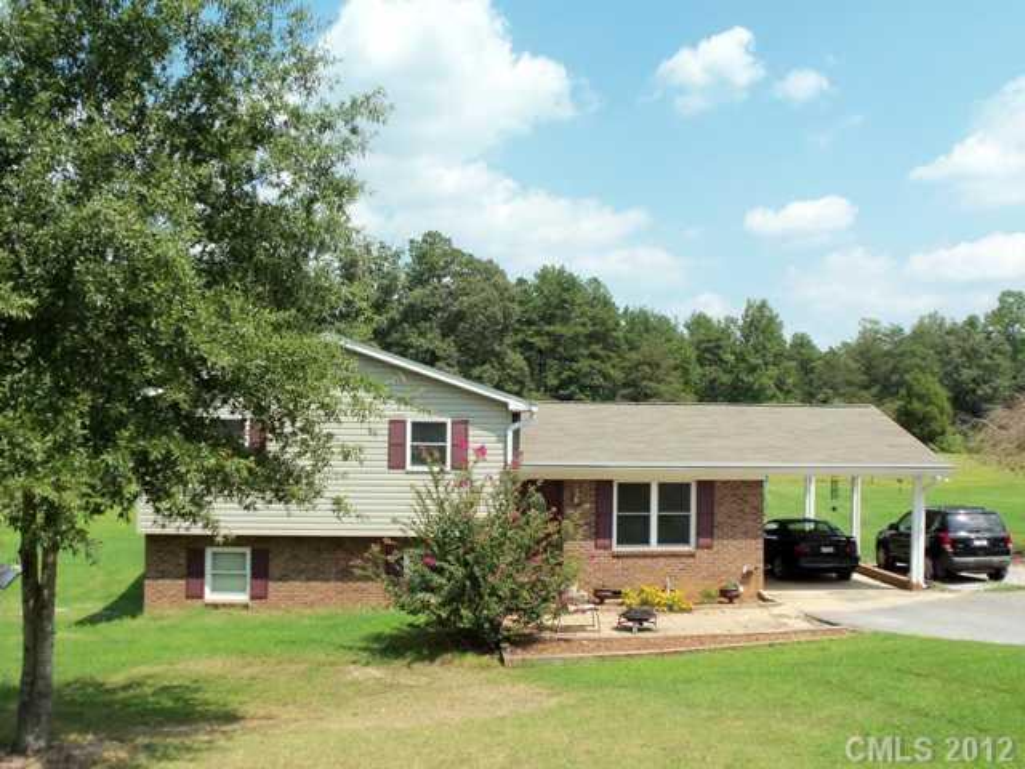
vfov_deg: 37.7
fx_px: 1125
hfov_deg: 49.0
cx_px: 512
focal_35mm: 38
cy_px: 384
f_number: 3.7
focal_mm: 6.7
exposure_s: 1/640
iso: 80
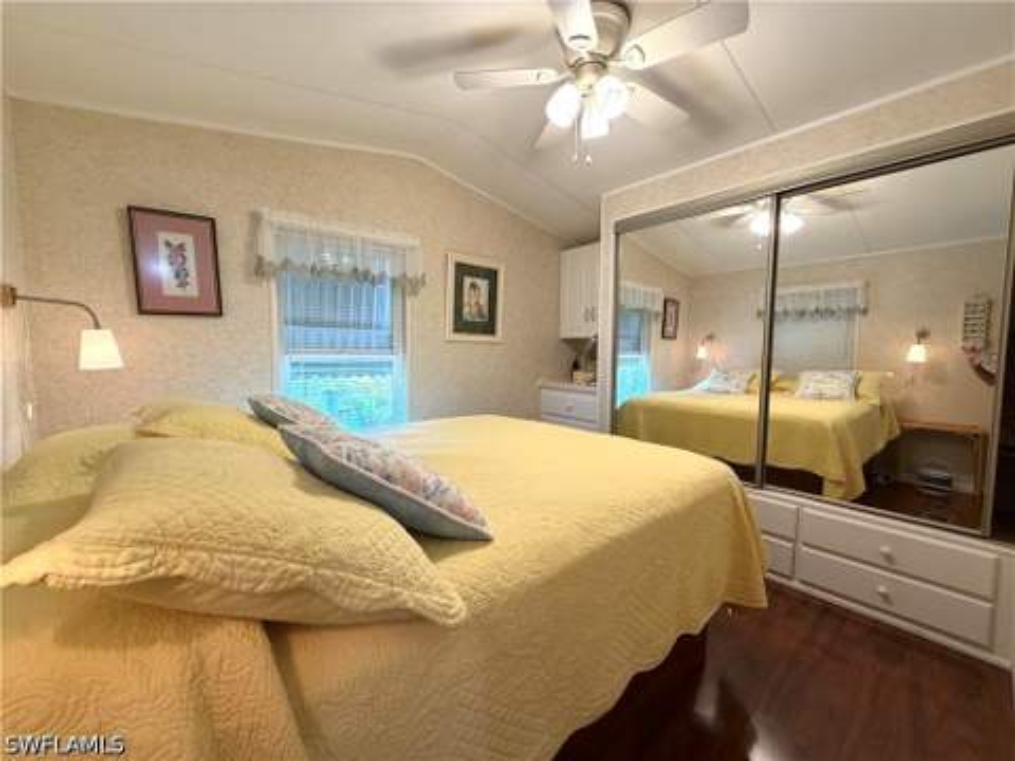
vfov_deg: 85.7
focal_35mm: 14
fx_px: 411
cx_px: 508
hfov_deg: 102.1
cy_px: 380
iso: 250
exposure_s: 1/120
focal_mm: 2.22
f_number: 2.2
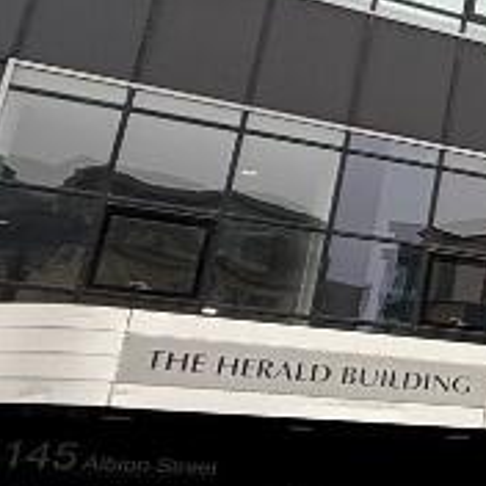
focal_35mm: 72
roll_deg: +0.6
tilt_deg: +19.5
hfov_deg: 16.2
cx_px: 1058
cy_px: 196
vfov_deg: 24.0
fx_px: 1144
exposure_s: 1/141
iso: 64
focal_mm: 2.22
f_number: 2.2
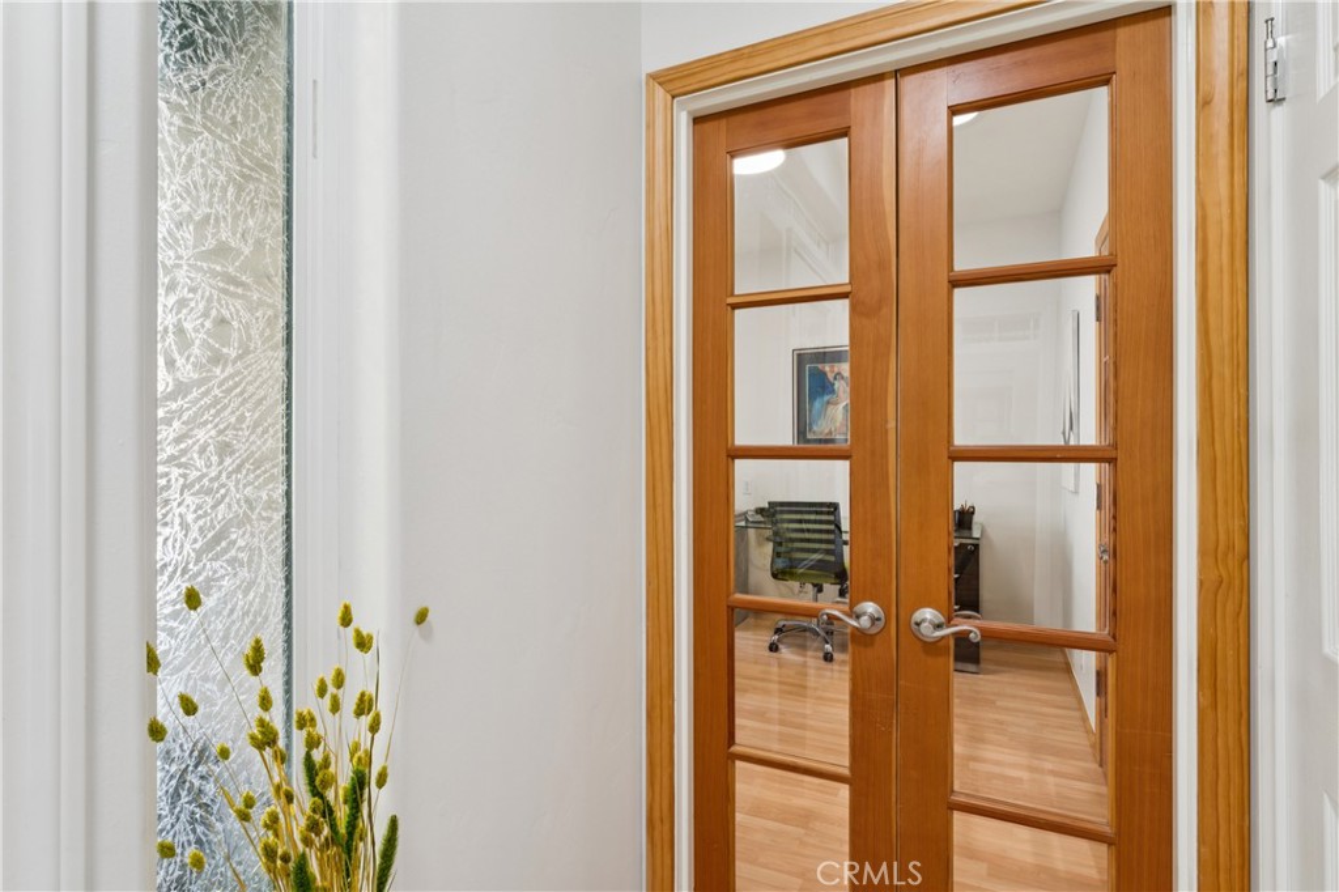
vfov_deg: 67.9
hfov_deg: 90.7
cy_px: 446
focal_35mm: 18
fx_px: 662
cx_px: 670
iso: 100
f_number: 13
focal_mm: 17.8
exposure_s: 1/1.25
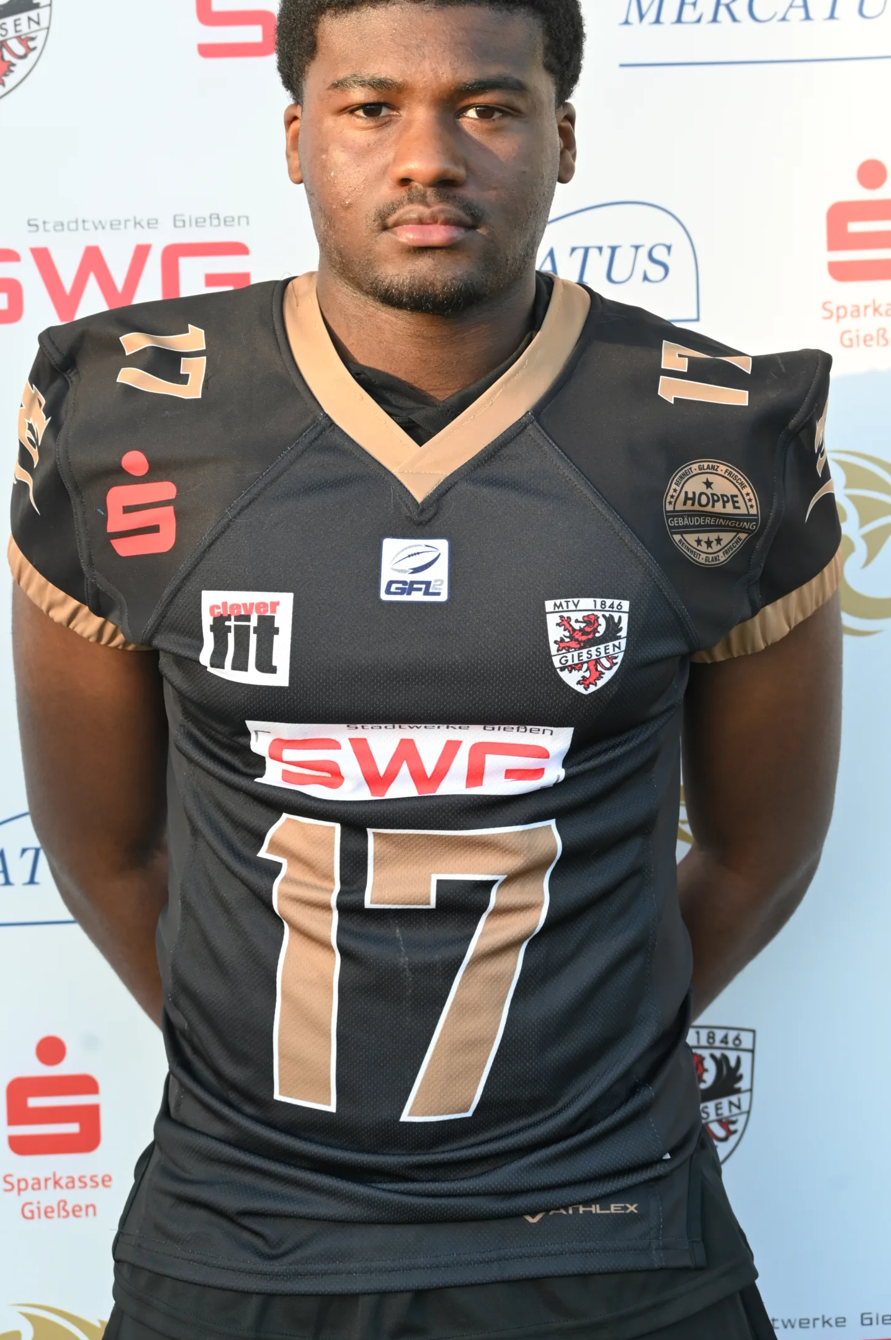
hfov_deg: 16.4
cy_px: 564
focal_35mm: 83
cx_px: 428
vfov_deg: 24.5
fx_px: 3086
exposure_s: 1/125
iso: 400
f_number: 6
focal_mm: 70
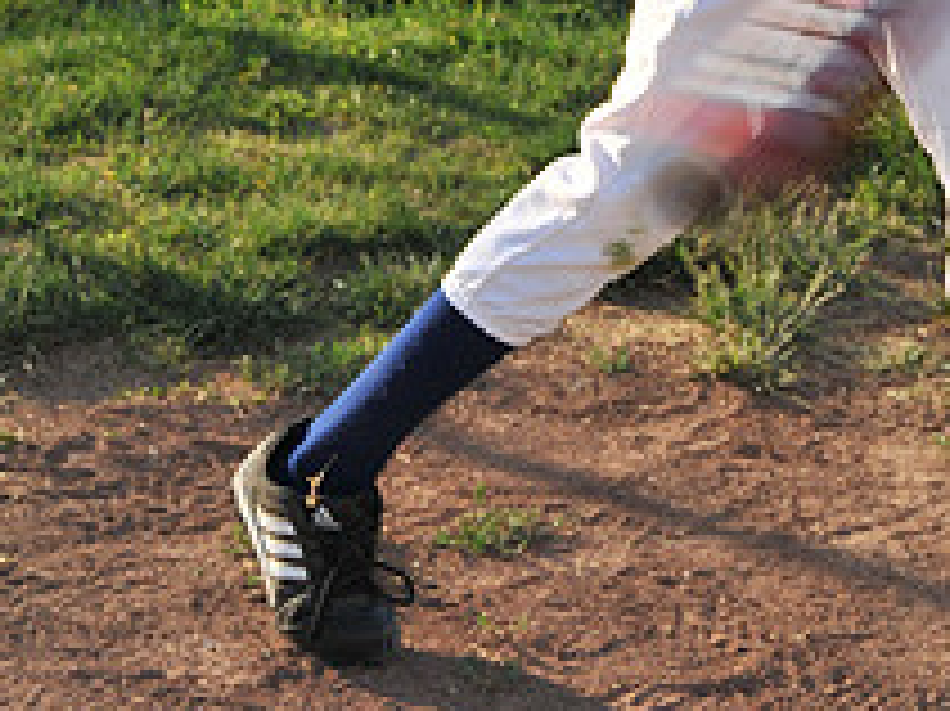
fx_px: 2825
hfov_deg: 18.9
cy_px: -266
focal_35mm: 103
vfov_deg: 13.7
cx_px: 745
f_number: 4
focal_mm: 26
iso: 200
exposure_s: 1/320
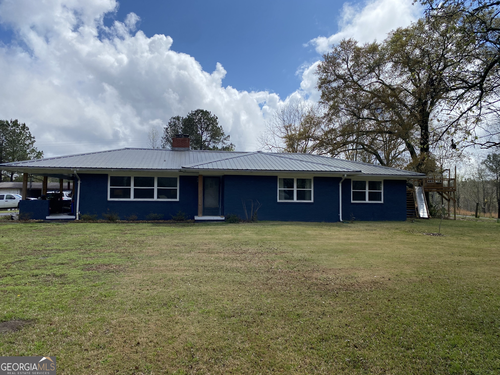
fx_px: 376
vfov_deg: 53.1
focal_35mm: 26
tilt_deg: +2.0
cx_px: 250
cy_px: 188
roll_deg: -1.0
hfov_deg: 67.3
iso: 32
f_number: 1.8
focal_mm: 4.25
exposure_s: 1/4444
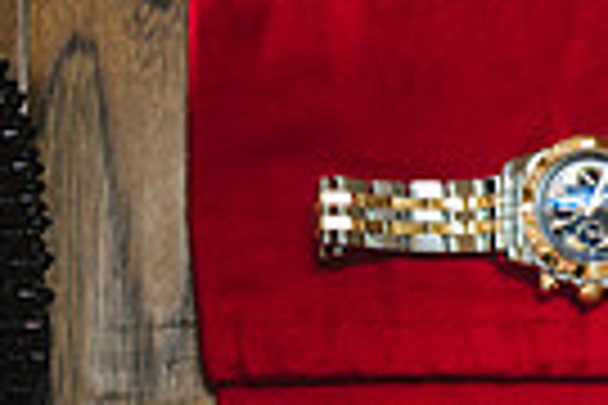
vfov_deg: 7.9
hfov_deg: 11.9
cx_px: 243
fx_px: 2905
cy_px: 515
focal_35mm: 172
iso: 640
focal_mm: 40
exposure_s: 1/100
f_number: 2.8
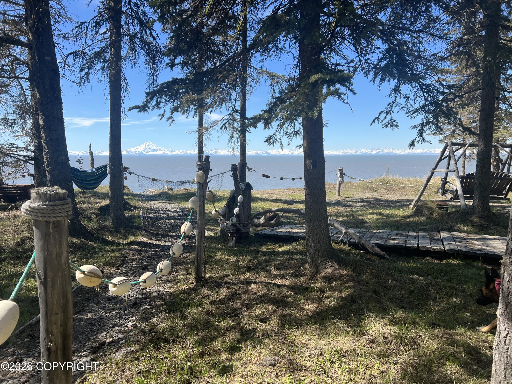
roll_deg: +0.0
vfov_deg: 53.1
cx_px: 256
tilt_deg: -5.6
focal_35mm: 26
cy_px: 192
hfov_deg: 67.3
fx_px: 385
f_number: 1.5
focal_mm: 5.7
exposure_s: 1/2571
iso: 50
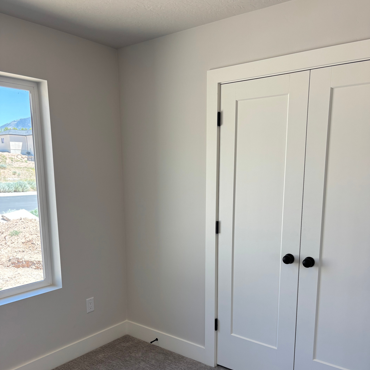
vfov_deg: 51.8
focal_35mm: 31
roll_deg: -0.4
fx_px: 375
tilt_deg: -11.0
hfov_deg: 52.5
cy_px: 239
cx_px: 185
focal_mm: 5.96
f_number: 1.6
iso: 40
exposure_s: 1/151
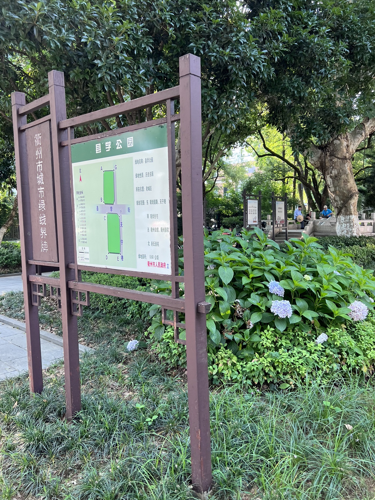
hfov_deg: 49.7
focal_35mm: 28
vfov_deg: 63.4
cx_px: 201
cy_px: 238
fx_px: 404
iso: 64
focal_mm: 5.7
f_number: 1.5
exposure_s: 1/121
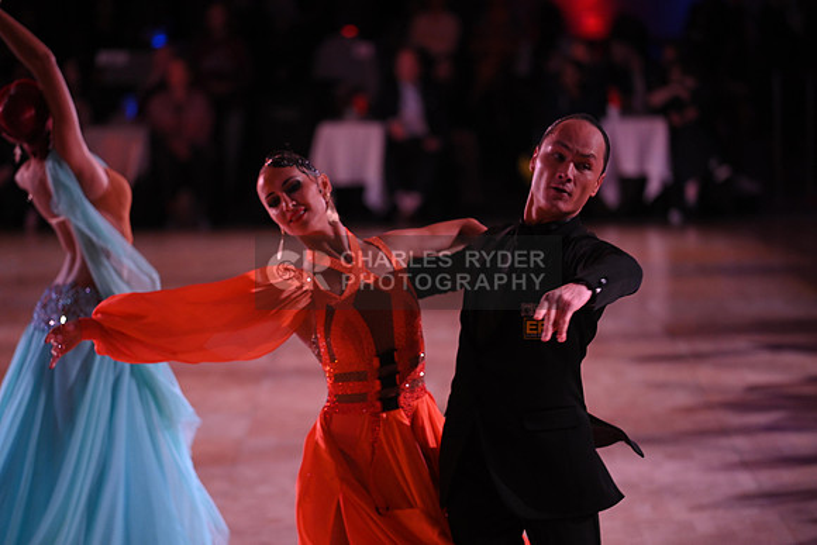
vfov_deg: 6.9
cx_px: 408
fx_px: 4540
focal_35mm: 200
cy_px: 272
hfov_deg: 10.3
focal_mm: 200
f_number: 4.5
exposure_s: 1/250
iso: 1600
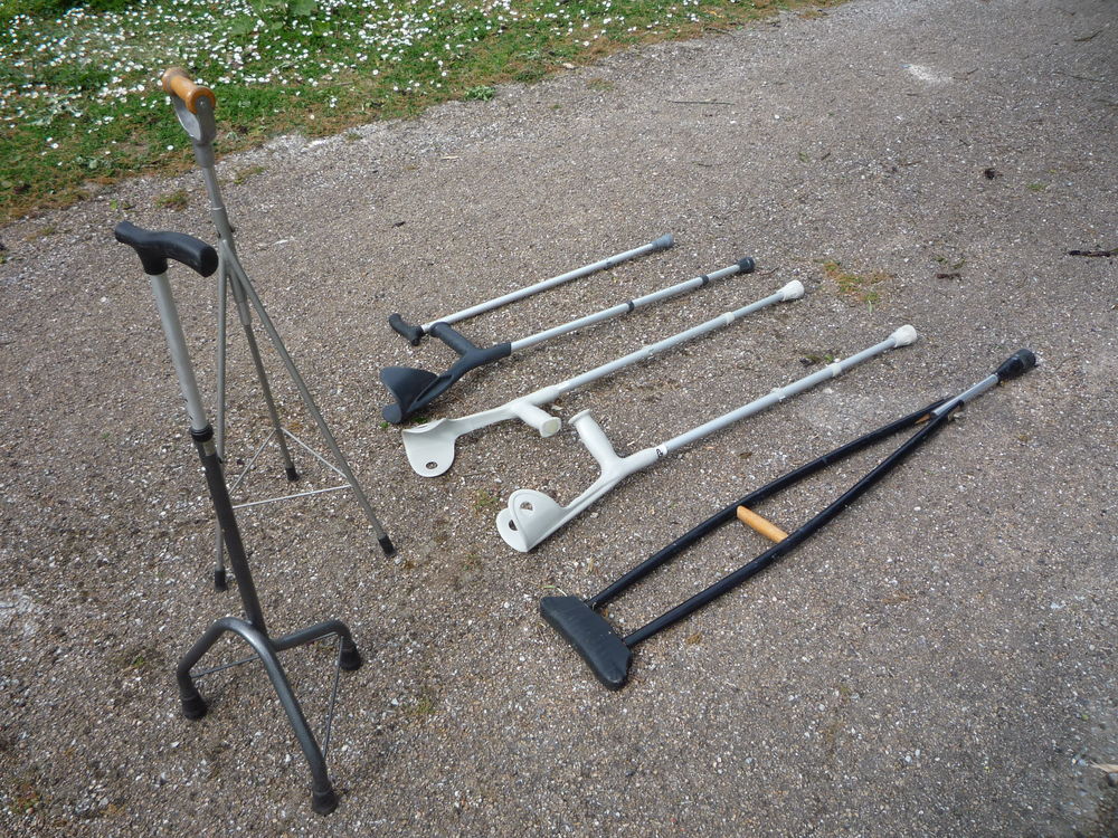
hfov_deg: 60.0
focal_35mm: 30
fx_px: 969
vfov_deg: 46.8
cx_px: 559
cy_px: 419
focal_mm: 5.2
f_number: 4
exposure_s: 1/400
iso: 100
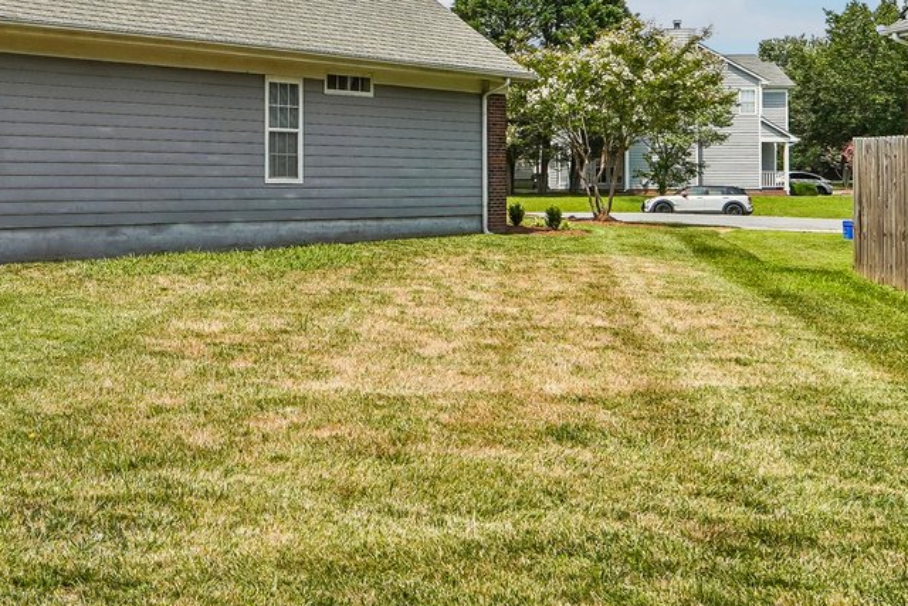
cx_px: -18
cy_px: 28
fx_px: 1211
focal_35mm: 48
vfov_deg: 26.8
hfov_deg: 36.5
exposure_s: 1/125
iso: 100
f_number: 8
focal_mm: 10
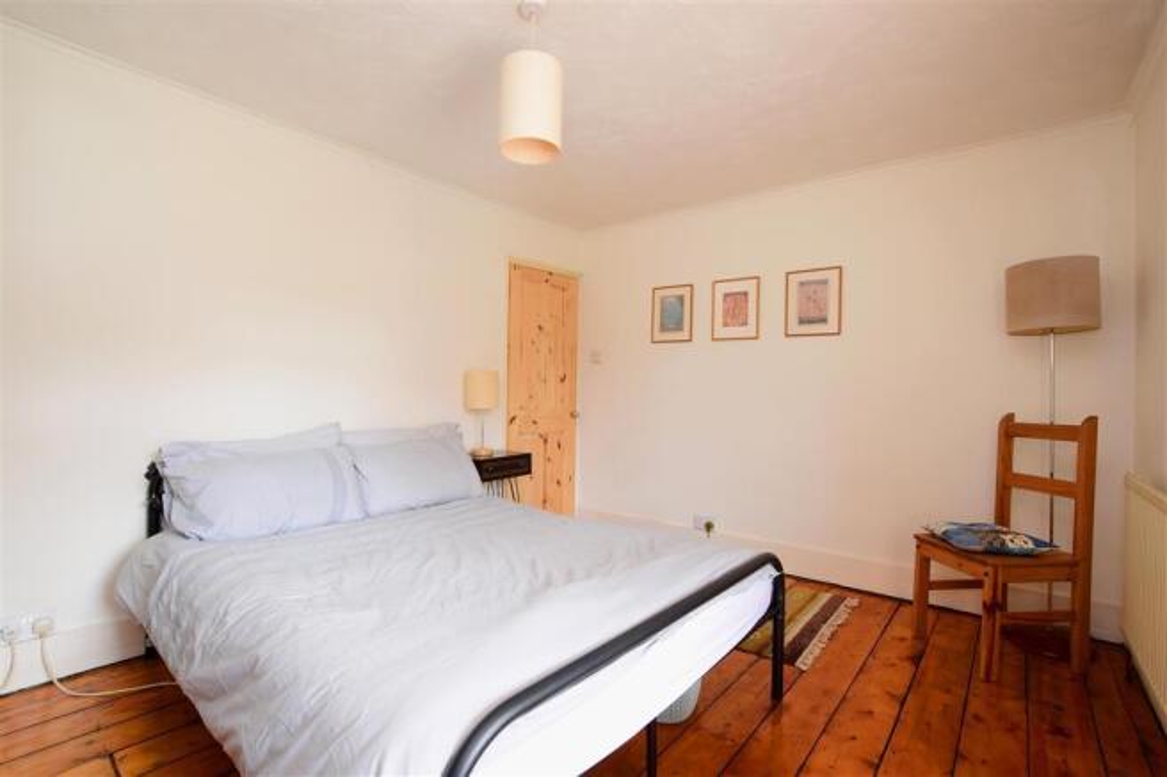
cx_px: 584
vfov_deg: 77.3
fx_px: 486
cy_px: 388
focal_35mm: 15
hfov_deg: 100.4
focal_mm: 10
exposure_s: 1/8
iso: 400
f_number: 8
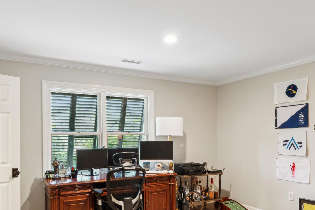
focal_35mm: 29
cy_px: 133
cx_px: 161
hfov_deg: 63.7
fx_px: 254
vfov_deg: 44.5
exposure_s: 1/3.33
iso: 400
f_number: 8
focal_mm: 16
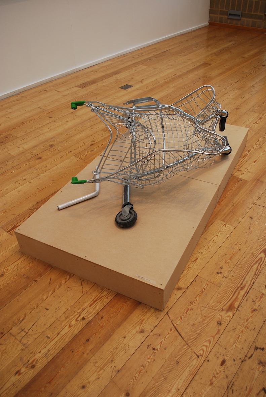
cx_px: 133
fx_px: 331
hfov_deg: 43.7
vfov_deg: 61.9
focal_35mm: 30
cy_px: 198
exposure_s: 1/100
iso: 200
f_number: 5
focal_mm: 20
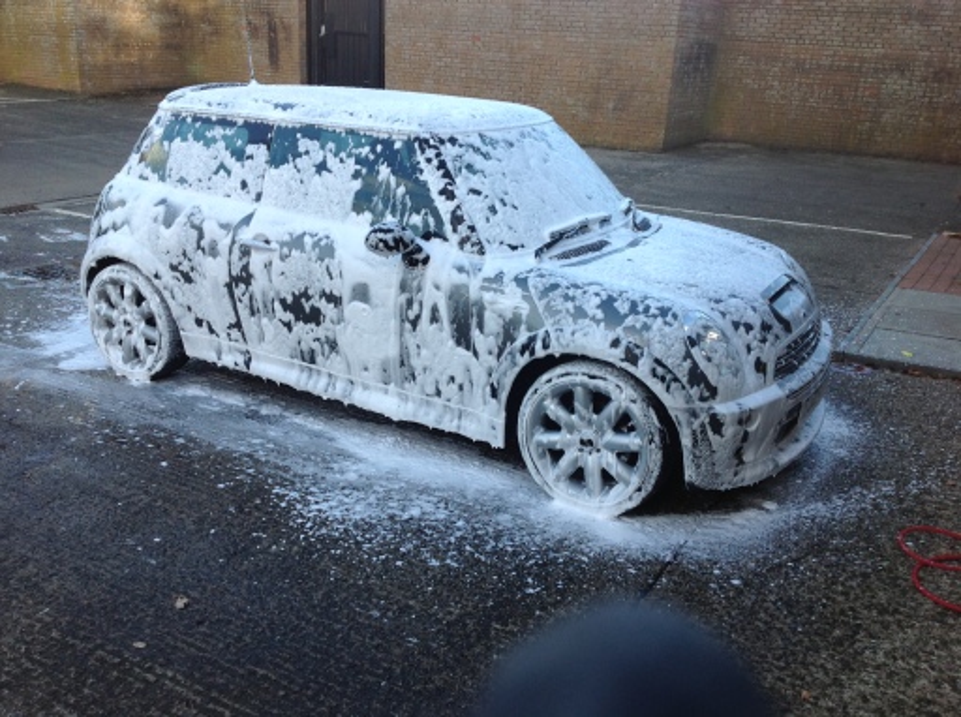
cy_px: 358
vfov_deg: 40.6
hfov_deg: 52.7
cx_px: 480
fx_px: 970
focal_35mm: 35
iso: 50
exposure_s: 1/267
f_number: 2.4
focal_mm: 4.28
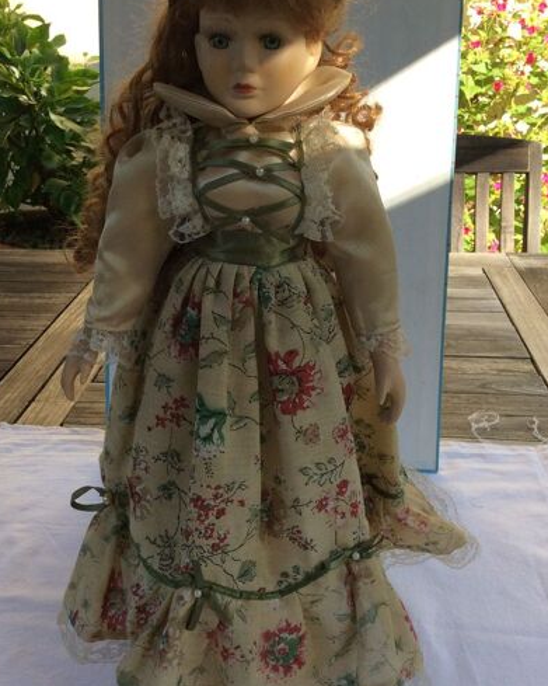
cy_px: 321
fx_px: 831
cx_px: 234
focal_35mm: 41
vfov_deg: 44.8
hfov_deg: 36.4
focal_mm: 3.3
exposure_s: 1/321
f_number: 2.4
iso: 32
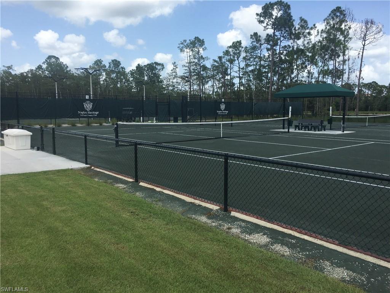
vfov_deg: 48.2
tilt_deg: -6.7
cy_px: 146
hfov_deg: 61.7
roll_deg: +0.1
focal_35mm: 29
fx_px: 327
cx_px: 195
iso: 25
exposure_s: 1/1282
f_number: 2.2
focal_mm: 4.15
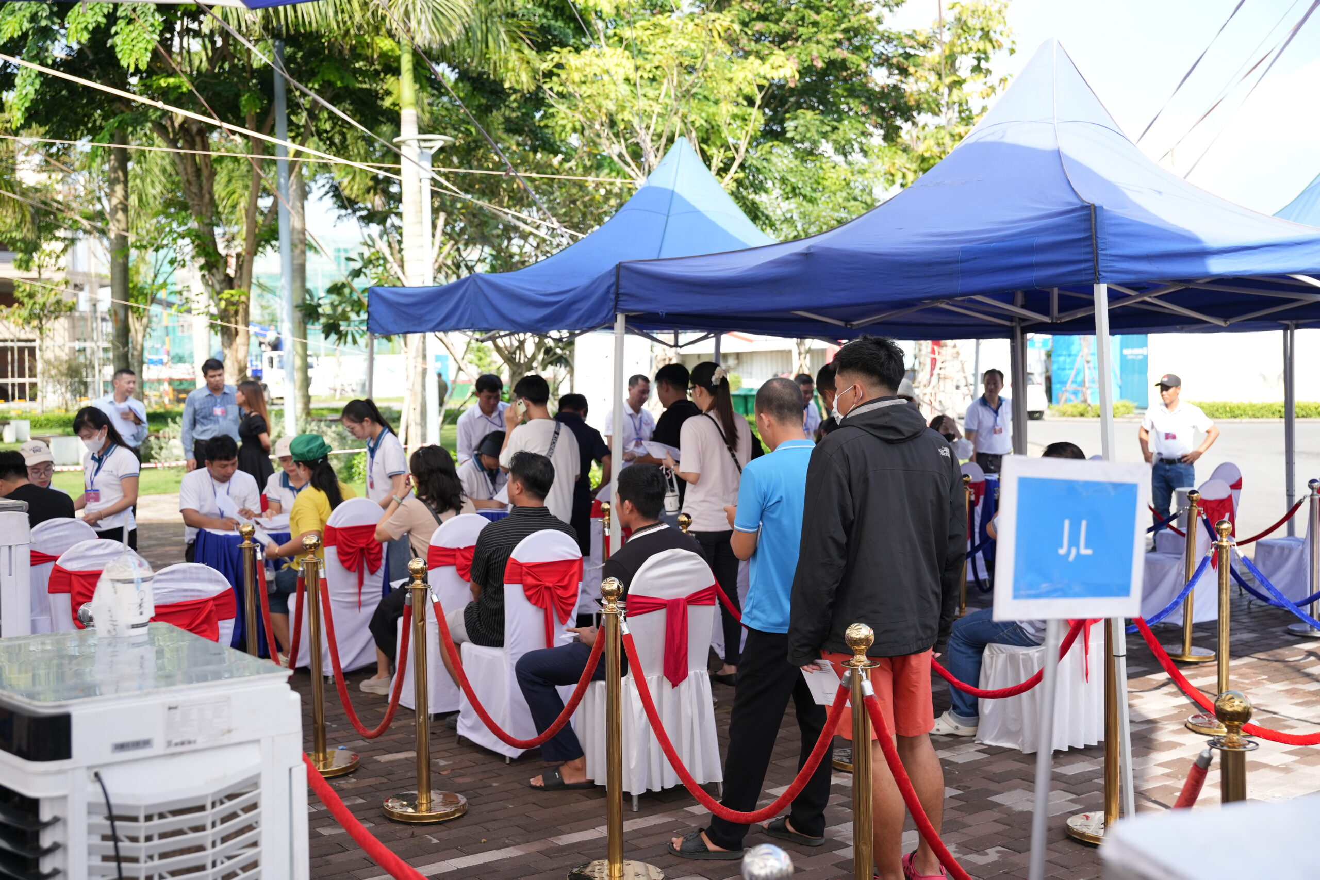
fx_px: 1456
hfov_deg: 48.8
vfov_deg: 33.6
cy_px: 440
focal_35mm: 40
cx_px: 660
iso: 200
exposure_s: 1/500
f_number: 4
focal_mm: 39.7
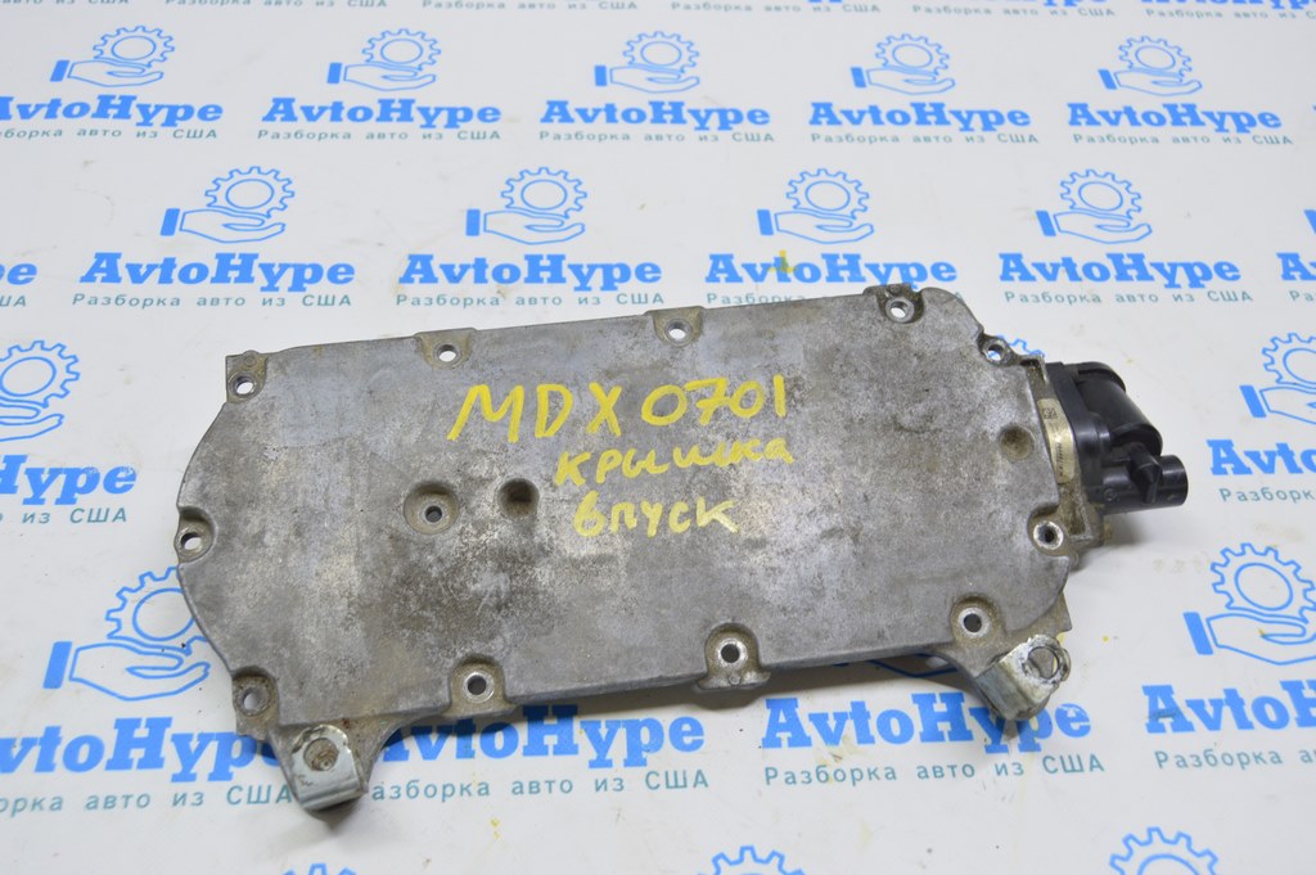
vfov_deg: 38.3
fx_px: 1260
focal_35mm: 34
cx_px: 658
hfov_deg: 55.1
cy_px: 438
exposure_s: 1/20
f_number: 5.6
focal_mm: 23
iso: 400
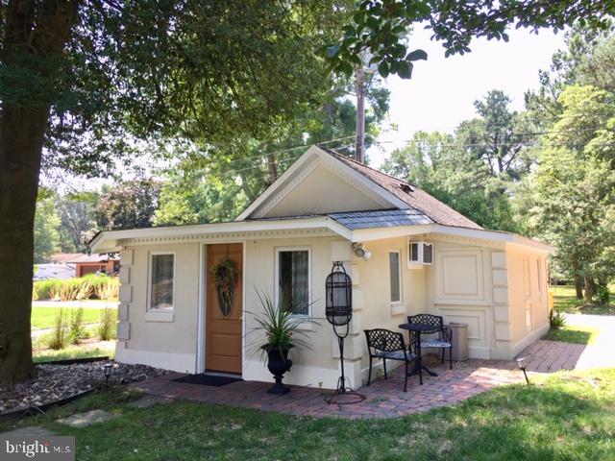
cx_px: 308
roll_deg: -1.1
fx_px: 515
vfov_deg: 48.2
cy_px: 230
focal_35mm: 29
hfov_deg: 61.7
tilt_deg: +5.0
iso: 32
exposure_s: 1/221
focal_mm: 4.15
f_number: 2.2
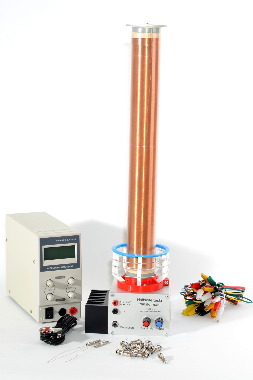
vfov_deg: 34.5
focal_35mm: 58
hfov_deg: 23.4
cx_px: 126
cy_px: 190
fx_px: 611
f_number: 11
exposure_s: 1/90
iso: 100
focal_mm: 58
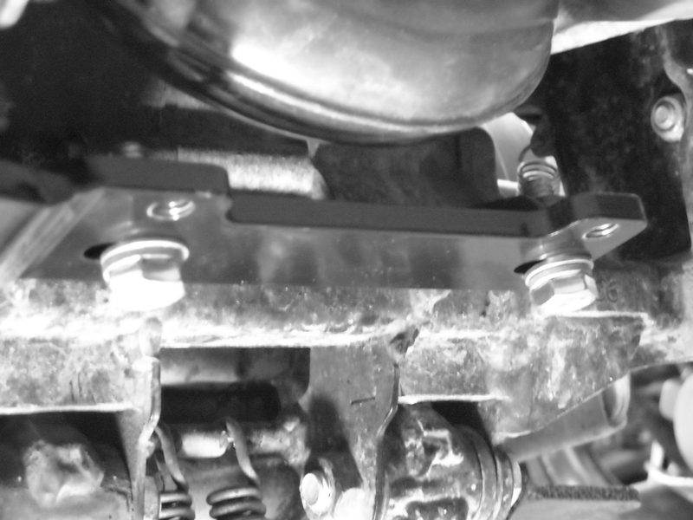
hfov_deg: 25.7
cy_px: 260
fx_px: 1521
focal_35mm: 76
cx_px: 346
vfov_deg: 19.4
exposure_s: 1/6
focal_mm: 12.3
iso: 800
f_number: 3.9
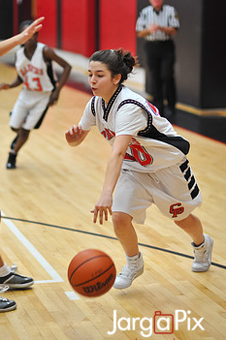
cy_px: 143
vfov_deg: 18.8
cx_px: 93
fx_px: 1029
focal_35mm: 109
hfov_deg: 12.5
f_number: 2
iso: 1400
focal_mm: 85
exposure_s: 1/500
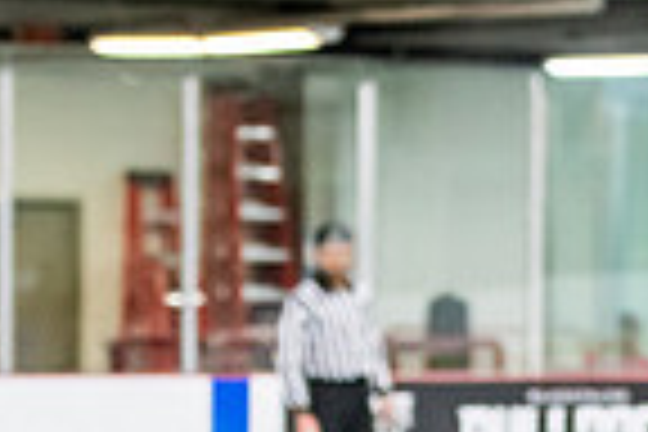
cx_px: 675
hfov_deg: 6.9
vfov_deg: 4.6
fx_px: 5346
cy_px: 811
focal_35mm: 297
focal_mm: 70
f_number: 3.2
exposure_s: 1/800
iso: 2500
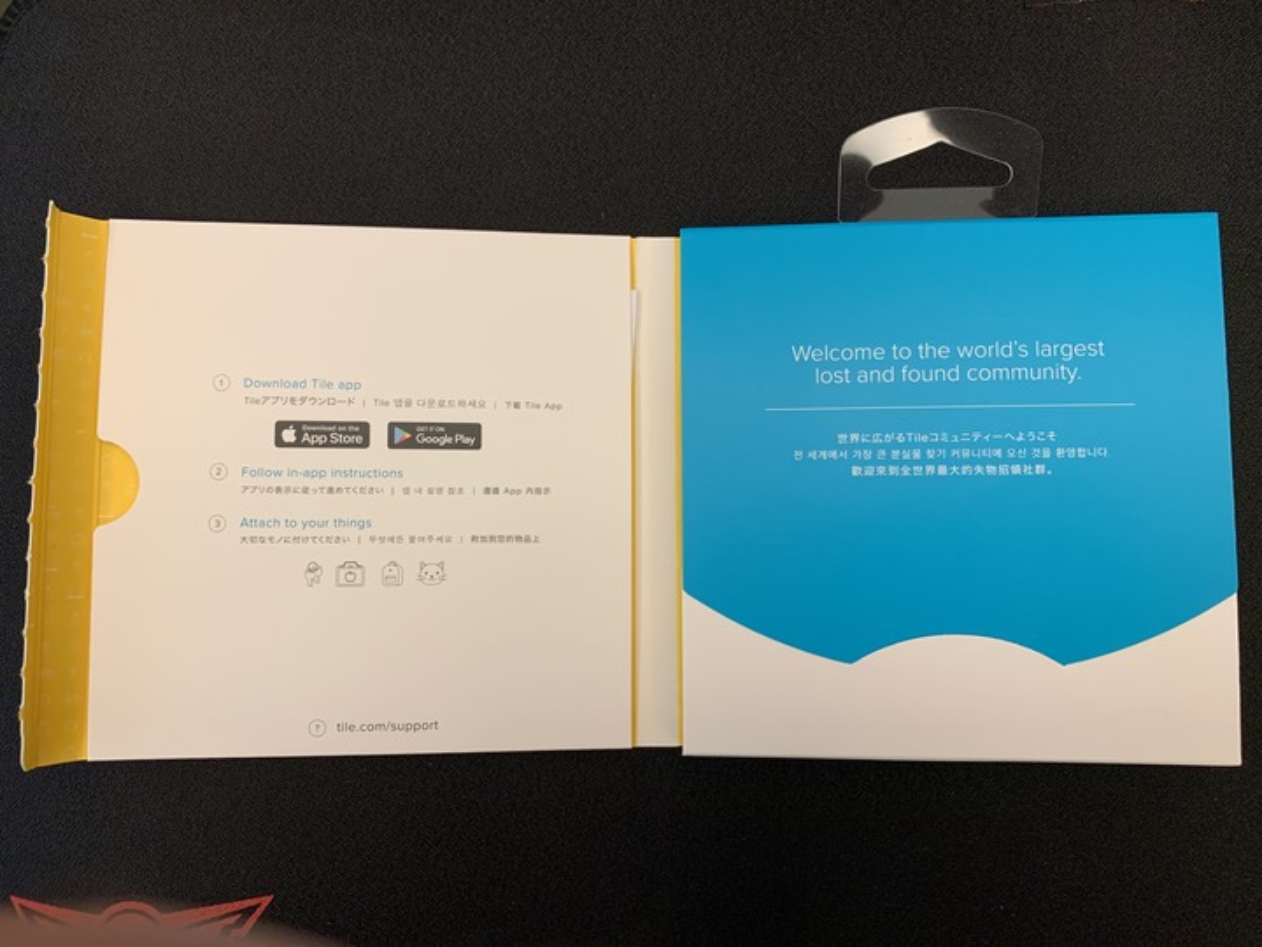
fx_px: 948
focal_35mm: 26
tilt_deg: -85.9
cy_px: 474
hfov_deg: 67.3
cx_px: 631
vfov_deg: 53.1
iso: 125
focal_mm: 4.25
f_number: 1.8
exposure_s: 1/60
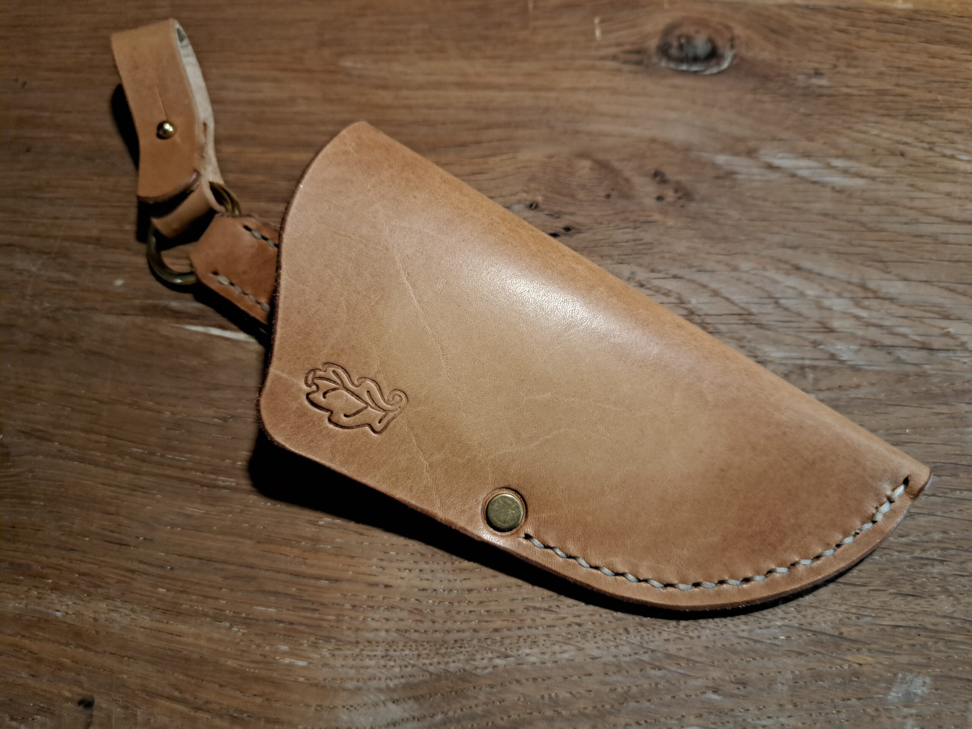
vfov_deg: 56.8
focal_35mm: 24
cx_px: 486
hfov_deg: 71.6
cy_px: 364
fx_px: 674
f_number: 1.8
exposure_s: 1/33
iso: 500
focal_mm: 5.23
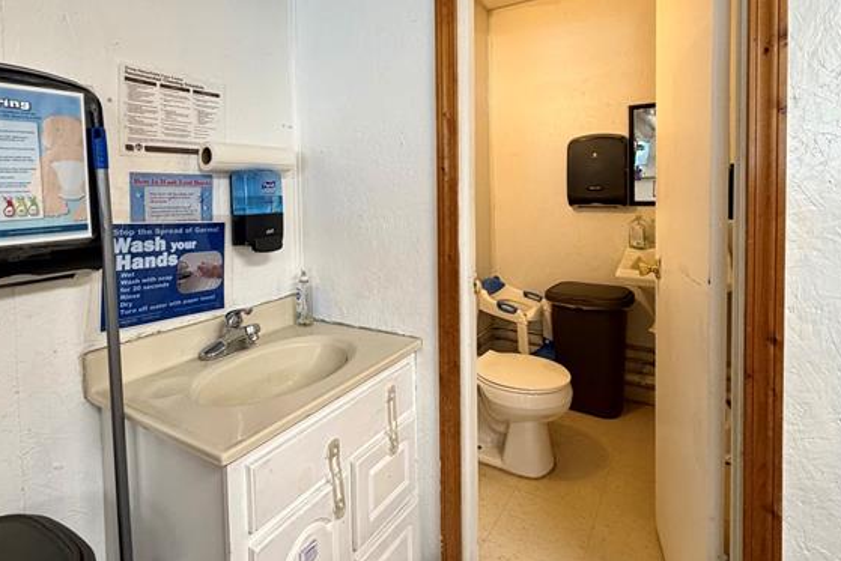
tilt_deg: -1.1
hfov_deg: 84.0
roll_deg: +1.1
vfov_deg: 61.0
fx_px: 467
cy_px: 205
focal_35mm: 20
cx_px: 417
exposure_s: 1/60
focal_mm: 2.22
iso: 250
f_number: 2.2
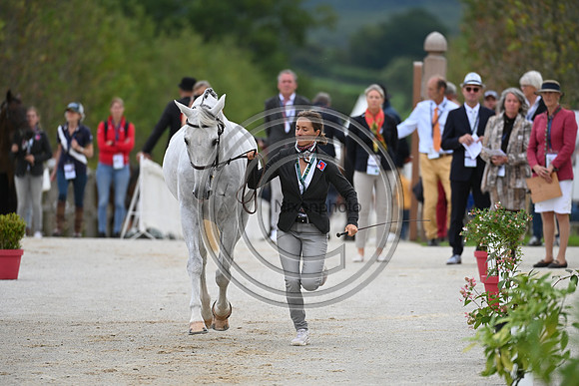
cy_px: 193
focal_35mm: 400
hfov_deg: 5.2
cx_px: 290
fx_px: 6435
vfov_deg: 3.4
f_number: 5.6
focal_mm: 400
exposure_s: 1/1600
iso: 500
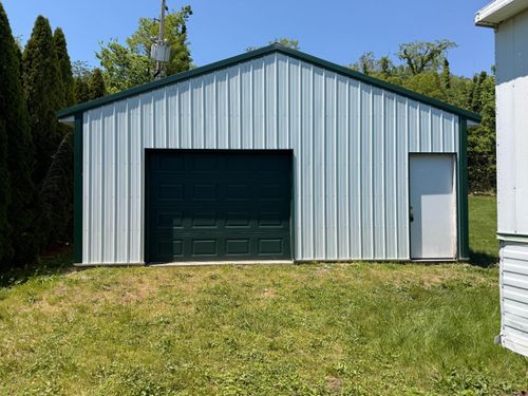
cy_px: 198
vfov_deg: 56.8
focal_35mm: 24
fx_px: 366
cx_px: 264
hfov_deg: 71.6
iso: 80
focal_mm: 6.76
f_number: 1.78
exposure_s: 1/4405
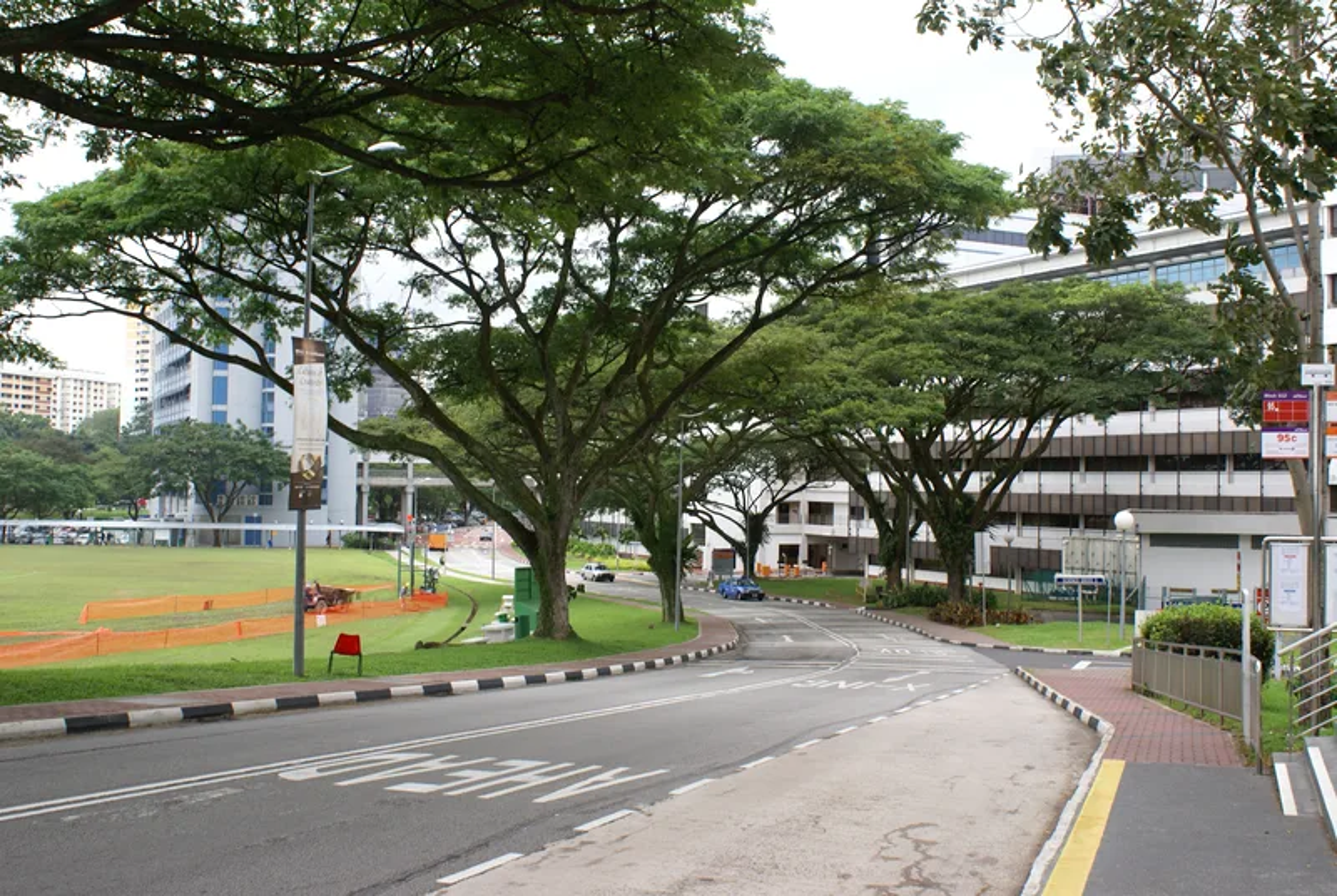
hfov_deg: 49.5
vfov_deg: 34.3
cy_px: 448
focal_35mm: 39
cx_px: 668
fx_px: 1451
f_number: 6.3
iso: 100
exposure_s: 1/60
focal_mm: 26
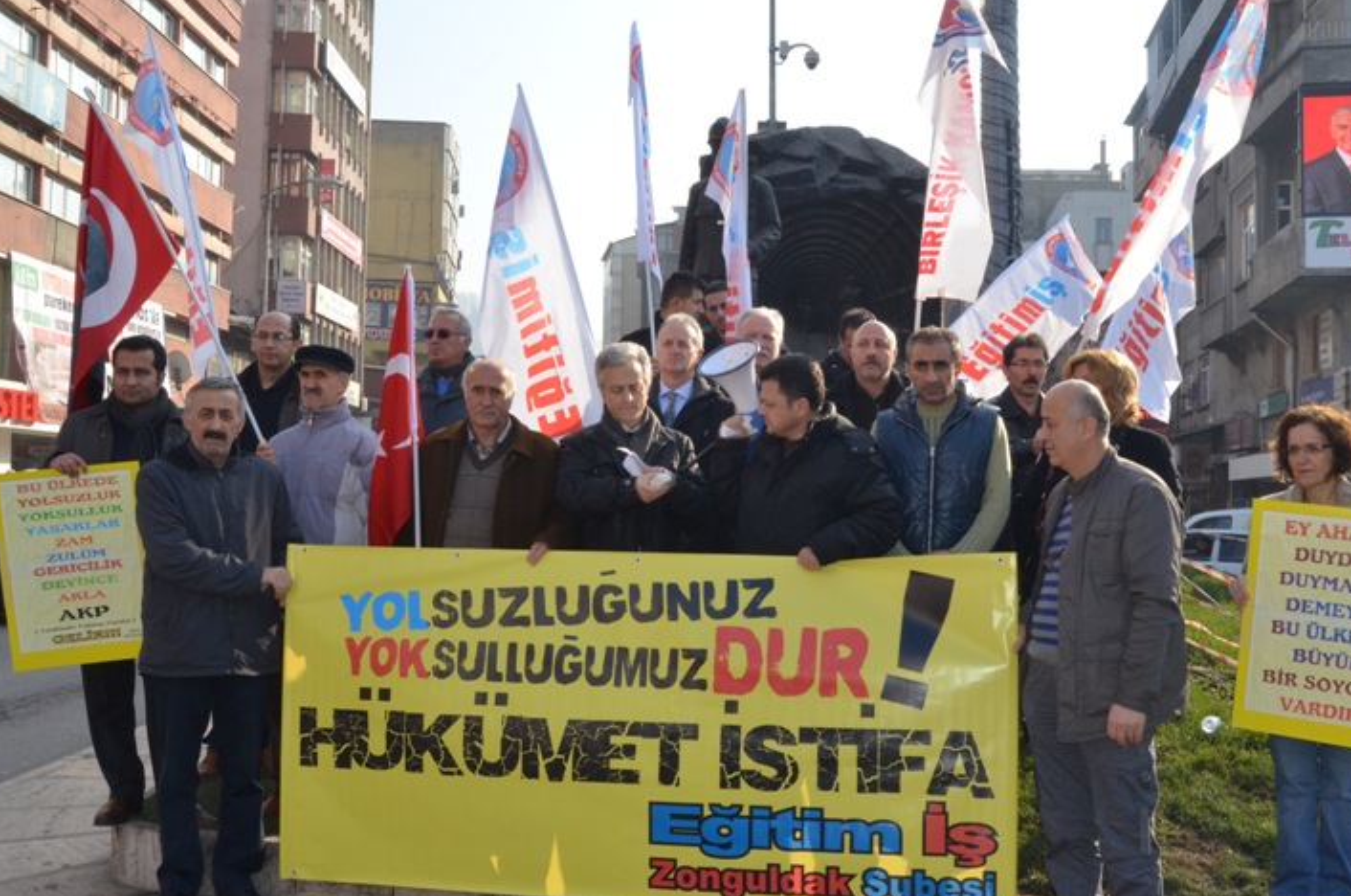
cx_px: 735
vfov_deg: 38.7
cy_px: 467
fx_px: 1274
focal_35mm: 34
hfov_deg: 55.8
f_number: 22
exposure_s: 1/200
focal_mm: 20
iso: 1000
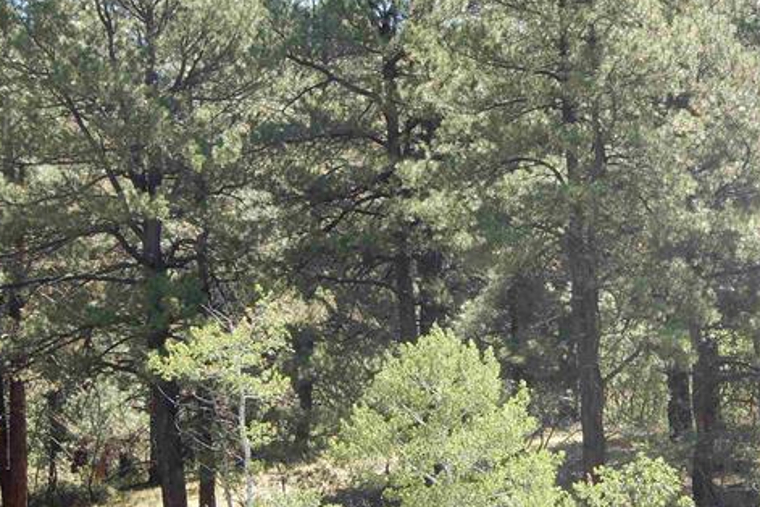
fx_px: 3673
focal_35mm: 174
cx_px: 621
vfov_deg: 7.8
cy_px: 536
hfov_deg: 11.8
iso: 80
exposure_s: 1/100
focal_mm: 13.7
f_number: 4.5
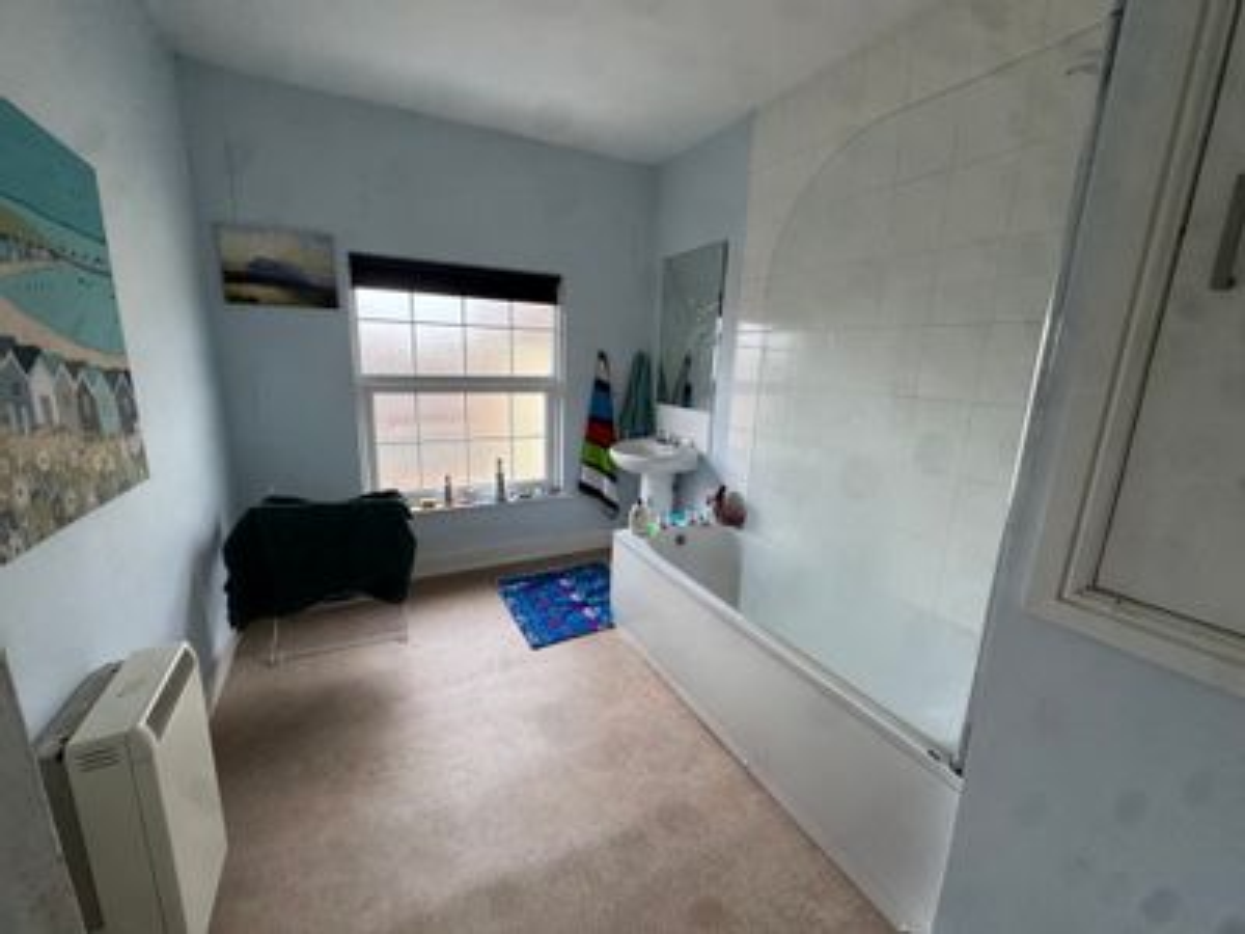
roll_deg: -2.5
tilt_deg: -10.5
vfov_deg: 85.7
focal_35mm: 14
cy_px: 467
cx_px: 622
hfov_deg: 102.1
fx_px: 504
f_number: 2.2
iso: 100
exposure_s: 1/99
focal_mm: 2.22
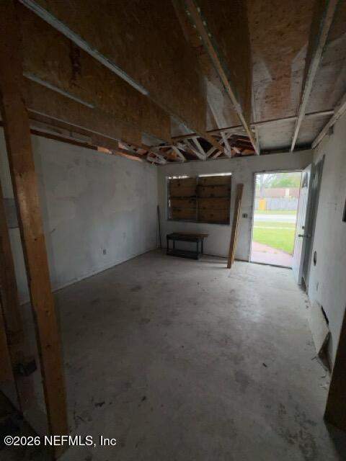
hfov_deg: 85.7
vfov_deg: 102.1
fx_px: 187
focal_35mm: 14
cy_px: 230
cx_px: 173
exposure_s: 1/94
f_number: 2.2
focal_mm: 2.22
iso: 32
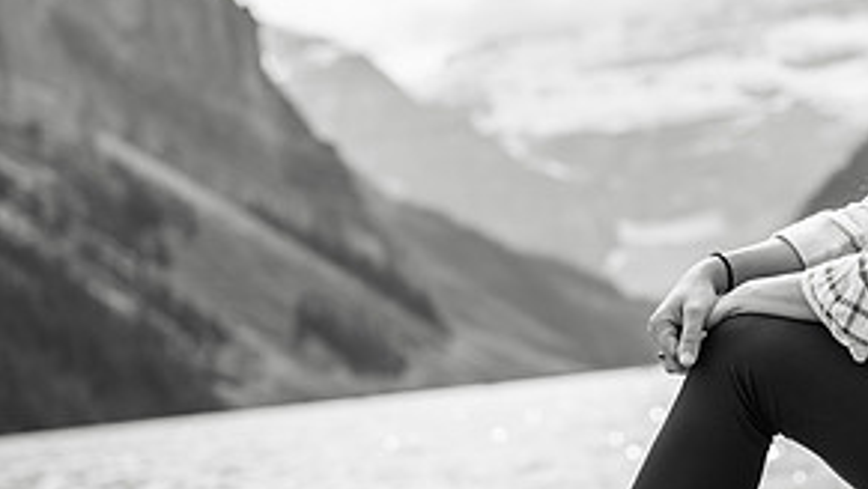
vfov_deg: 16.6
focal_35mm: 73
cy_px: 270
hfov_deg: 28.5
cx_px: 647
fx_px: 1681
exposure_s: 1/4000
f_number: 2
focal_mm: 35
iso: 200
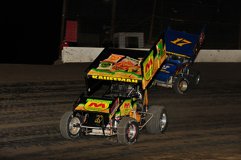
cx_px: 120
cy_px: 80
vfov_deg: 13.0
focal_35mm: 105
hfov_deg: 19.5
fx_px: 702
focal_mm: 105
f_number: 7.1
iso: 1000
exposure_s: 1/320
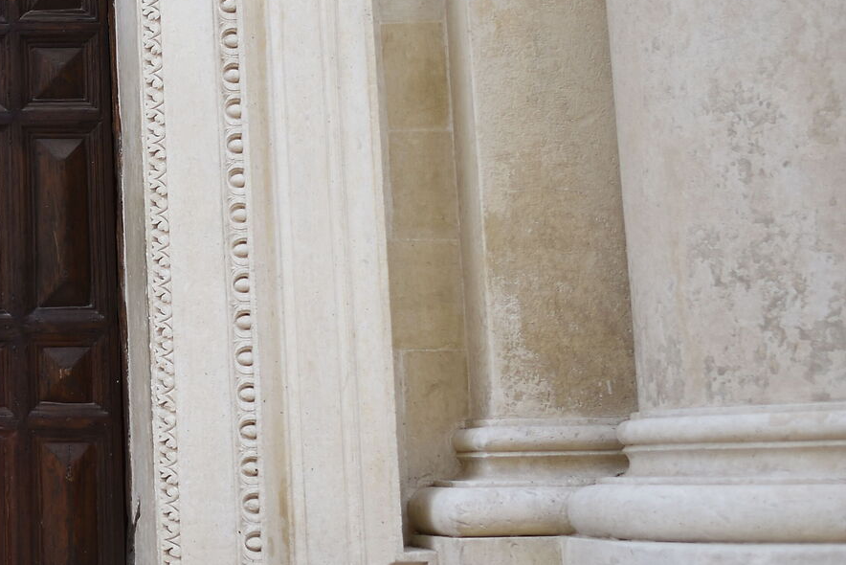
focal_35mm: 76
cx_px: -148
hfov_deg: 24.4
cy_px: 102
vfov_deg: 17.8
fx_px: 1786
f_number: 1.8
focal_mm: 28
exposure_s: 1/1000
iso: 125
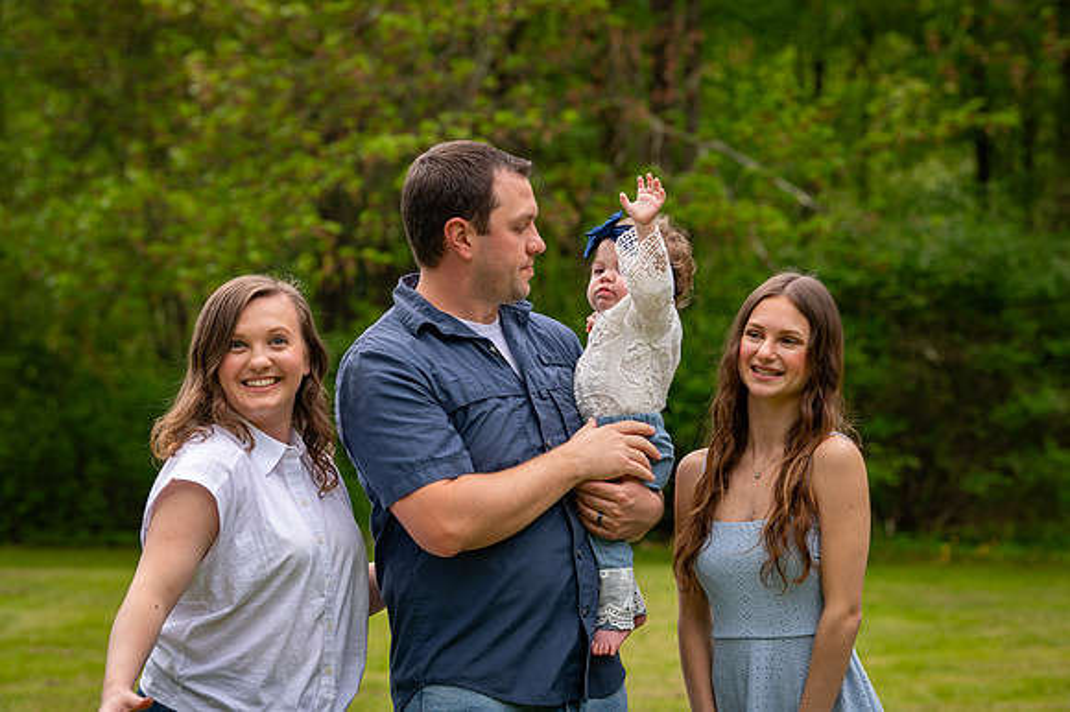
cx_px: 617
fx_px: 3530
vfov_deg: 11.5
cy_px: 297
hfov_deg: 17.2
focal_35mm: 119
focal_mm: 102
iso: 400
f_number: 5
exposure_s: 1/800
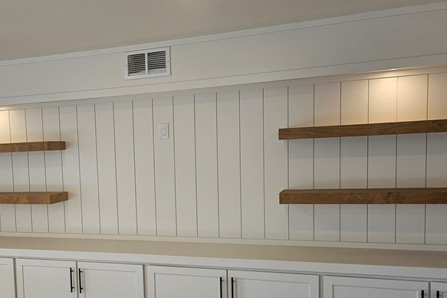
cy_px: 207
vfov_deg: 31.6
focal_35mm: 42
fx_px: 522
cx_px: 110
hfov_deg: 44.8
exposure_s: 1/120
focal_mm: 5.4
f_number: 1.8
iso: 64
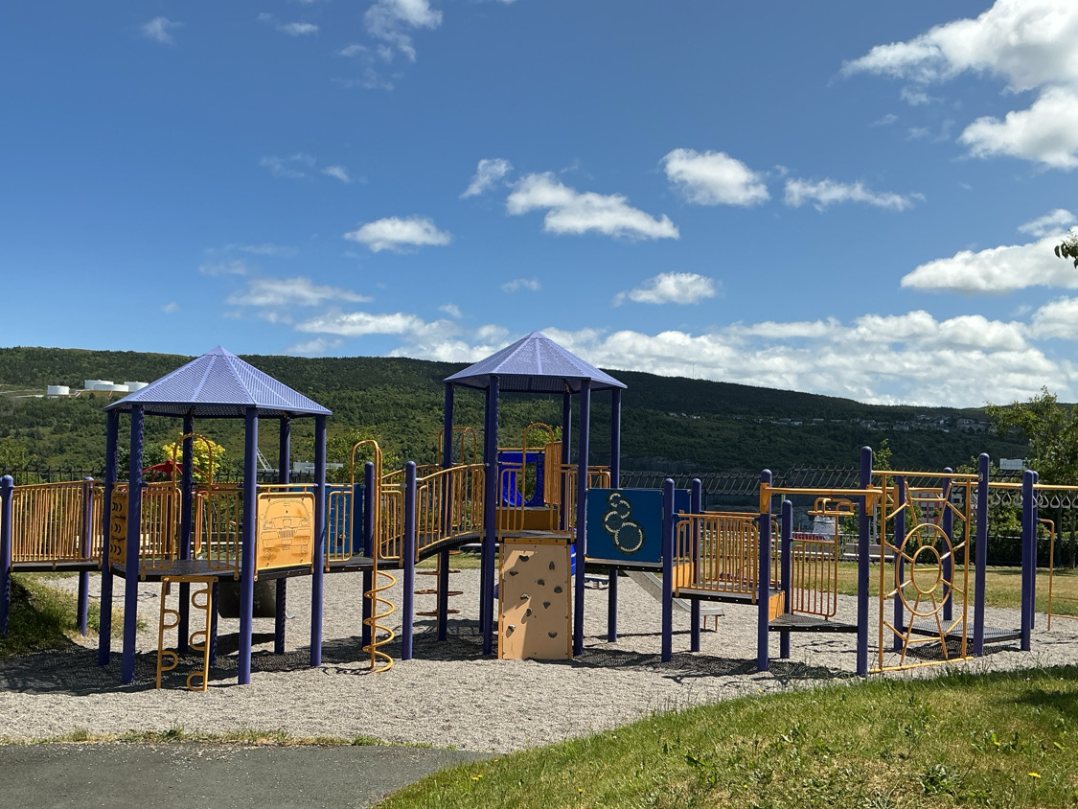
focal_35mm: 33
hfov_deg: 55.3
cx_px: 512
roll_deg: +0.2
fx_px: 1028
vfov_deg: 42.9
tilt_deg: +1.7
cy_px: 454
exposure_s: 1/2320
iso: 25
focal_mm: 3
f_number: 1.8
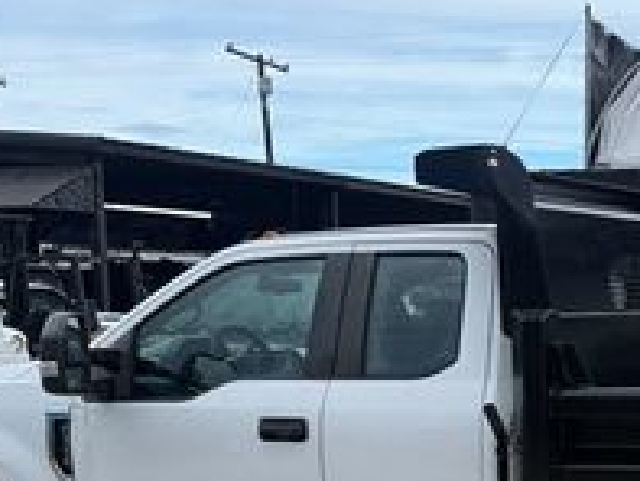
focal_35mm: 78
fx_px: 1443
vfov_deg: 18.1
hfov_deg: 23.5
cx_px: 705
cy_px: 556
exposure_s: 1/1770
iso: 80
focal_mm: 6.76
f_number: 1.78
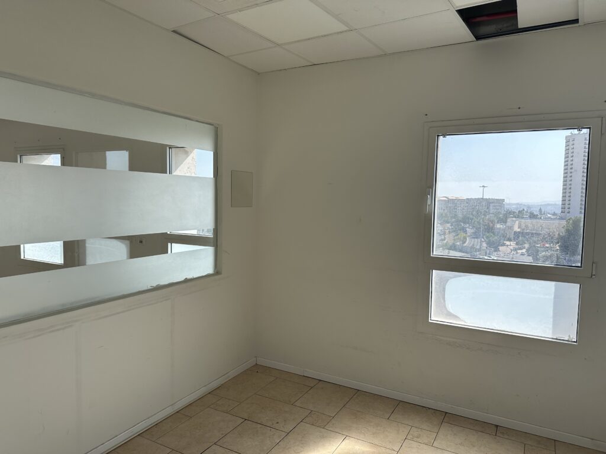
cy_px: 227
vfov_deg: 56.8
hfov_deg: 71.6
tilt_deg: -4.4
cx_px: 303
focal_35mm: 24
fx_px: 420
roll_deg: -0.5
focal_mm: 6.86
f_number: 1.78
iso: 80
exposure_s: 1/745
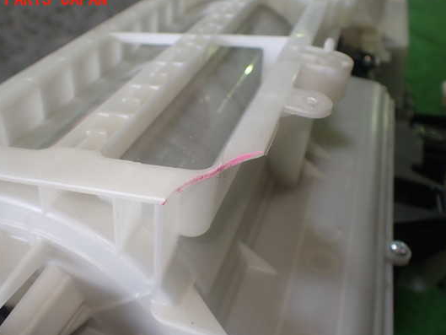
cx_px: 207
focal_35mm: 34
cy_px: 179
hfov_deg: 53.9
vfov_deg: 41.8
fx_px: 438
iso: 160
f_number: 2.3
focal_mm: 5.4
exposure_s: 1/60
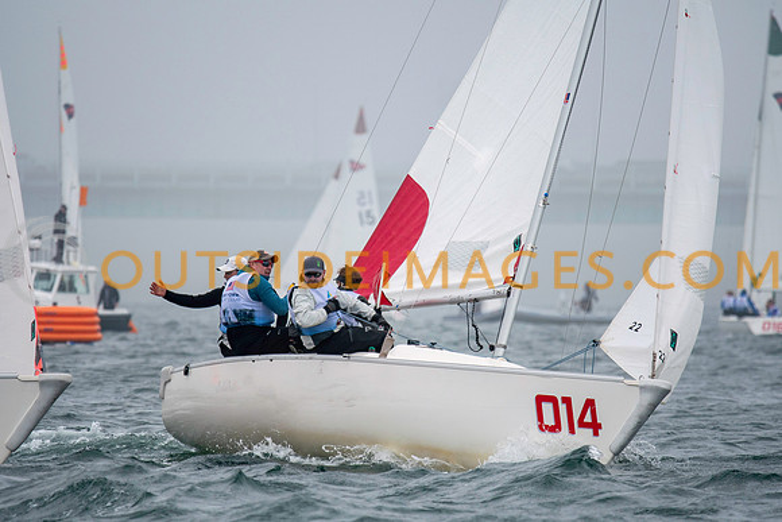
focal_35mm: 459
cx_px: 391
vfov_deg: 3.0
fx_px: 9965
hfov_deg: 4.5
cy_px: 261
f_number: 4
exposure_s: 1/3200
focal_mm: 300
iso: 250
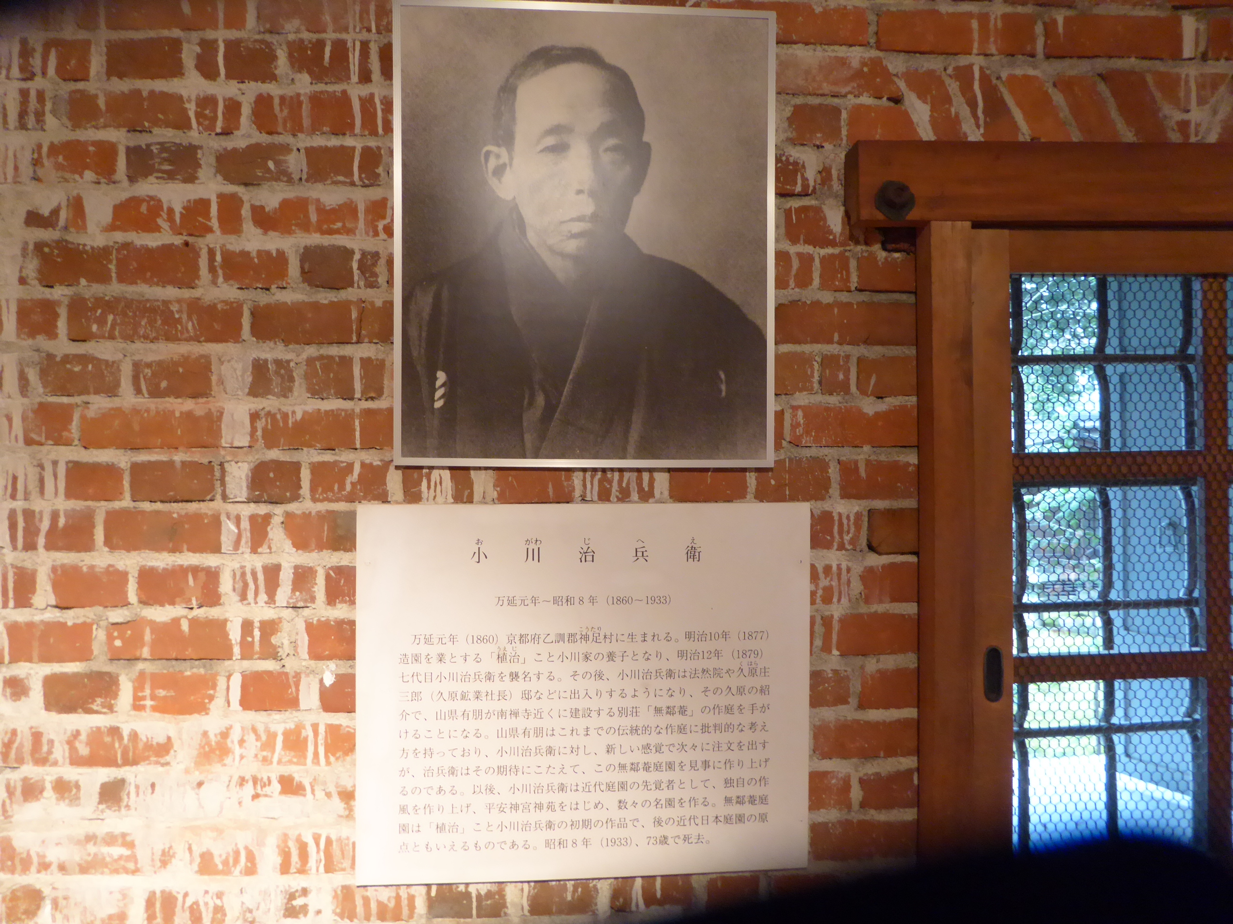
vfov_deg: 54.9
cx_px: 616
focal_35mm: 25
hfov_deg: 69.4
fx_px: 890
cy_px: 462
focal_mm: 4.3
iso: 400
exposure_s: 1/15
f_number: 3.3
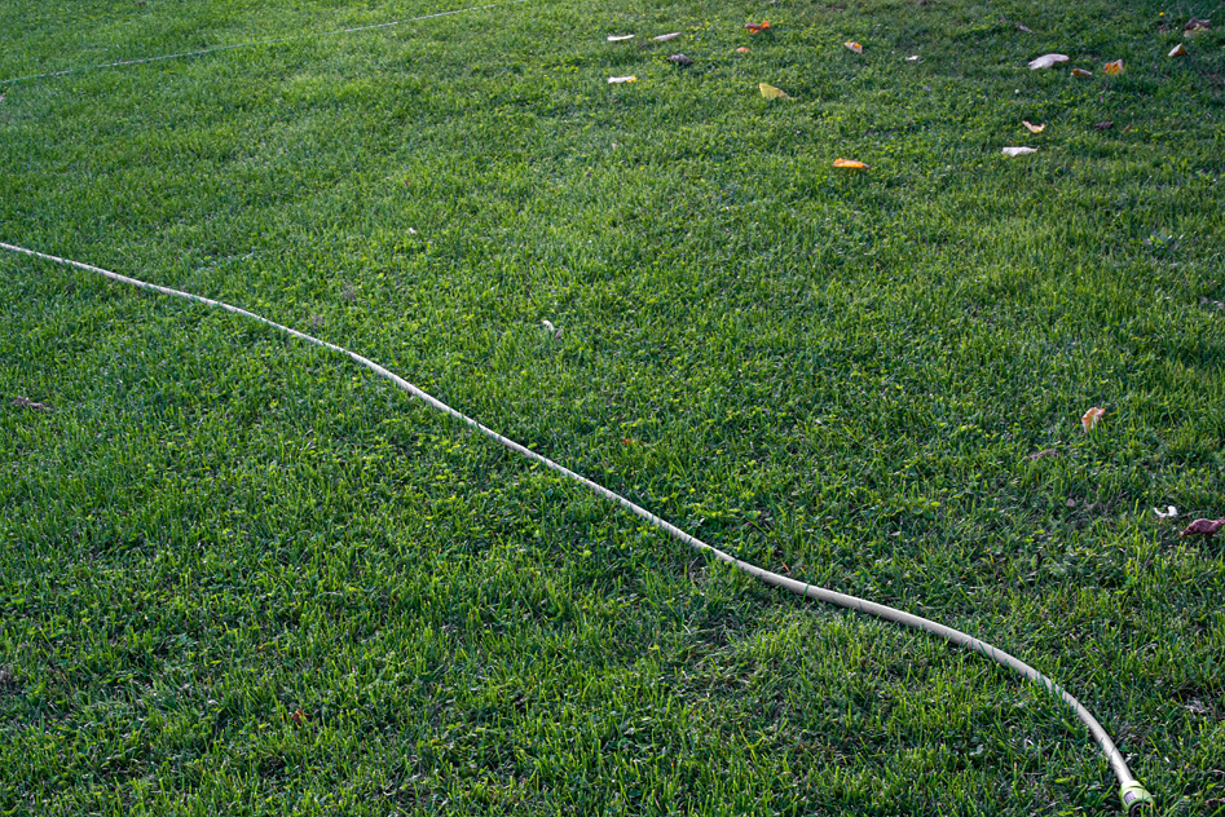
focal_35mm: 57
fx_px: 1940
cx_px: 548
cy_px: 490
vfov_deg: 23.8
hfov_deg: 35.0
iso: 400
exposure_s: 1/100
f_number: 9
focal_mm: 30
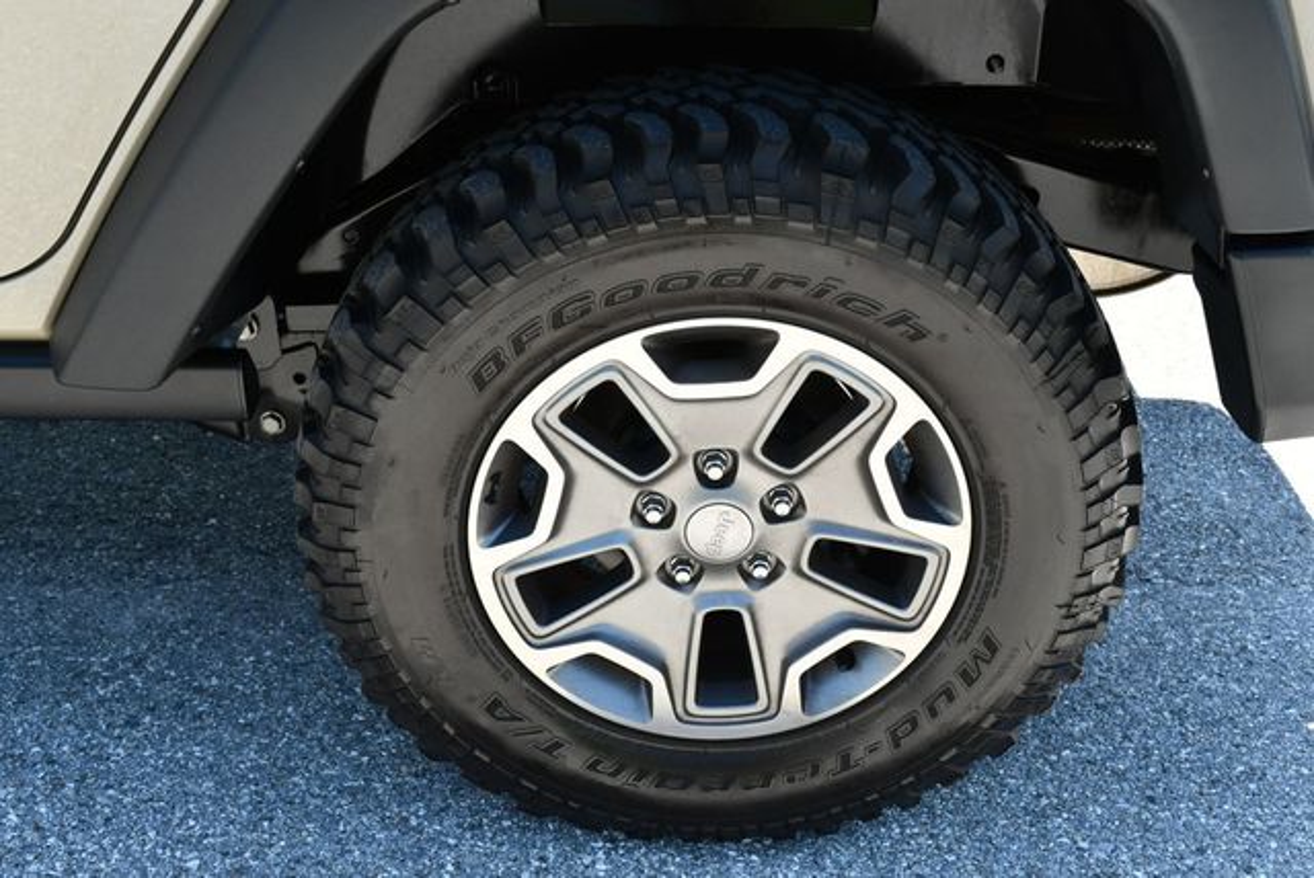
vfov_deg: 30.6
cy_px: 439
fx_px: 1607
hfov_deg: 44.5
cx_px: 657
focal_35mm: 44
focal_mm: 22
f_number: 5.6
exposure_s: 1/250
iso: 200
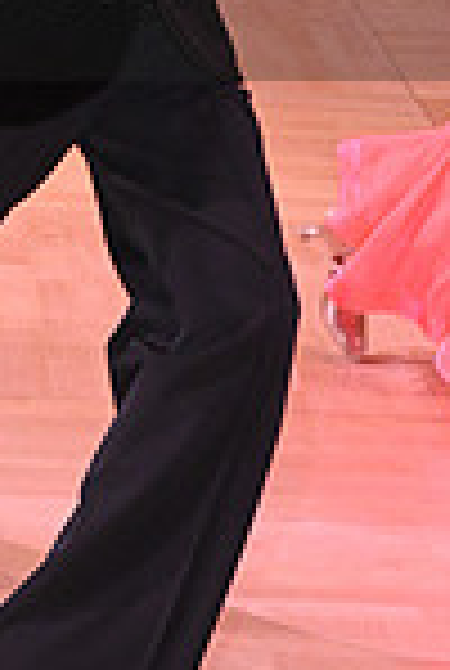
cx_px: 259
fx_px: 3770
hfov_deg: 6.8
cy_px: -67
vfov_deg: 10.1
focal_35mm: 202
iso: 2500
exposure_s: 1/200
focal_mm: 52
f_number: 5.6
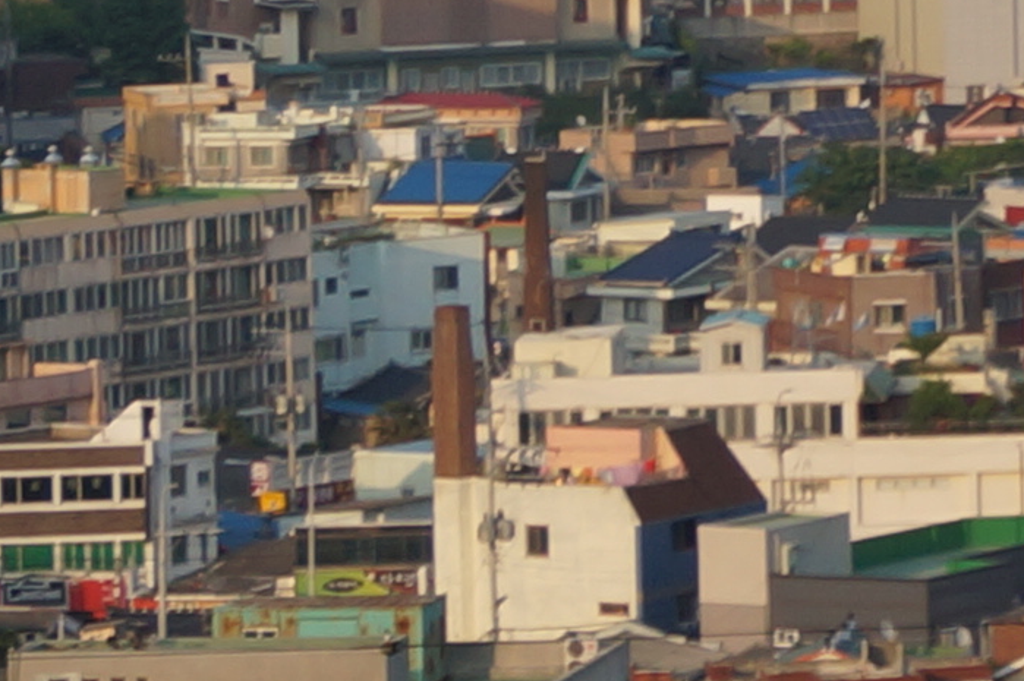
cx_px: 3205
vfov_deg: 4.3
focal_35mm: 316
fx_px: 8982
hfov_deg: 6.0
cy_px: -419
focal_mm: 30
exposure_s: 1/200
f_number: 8
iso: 100
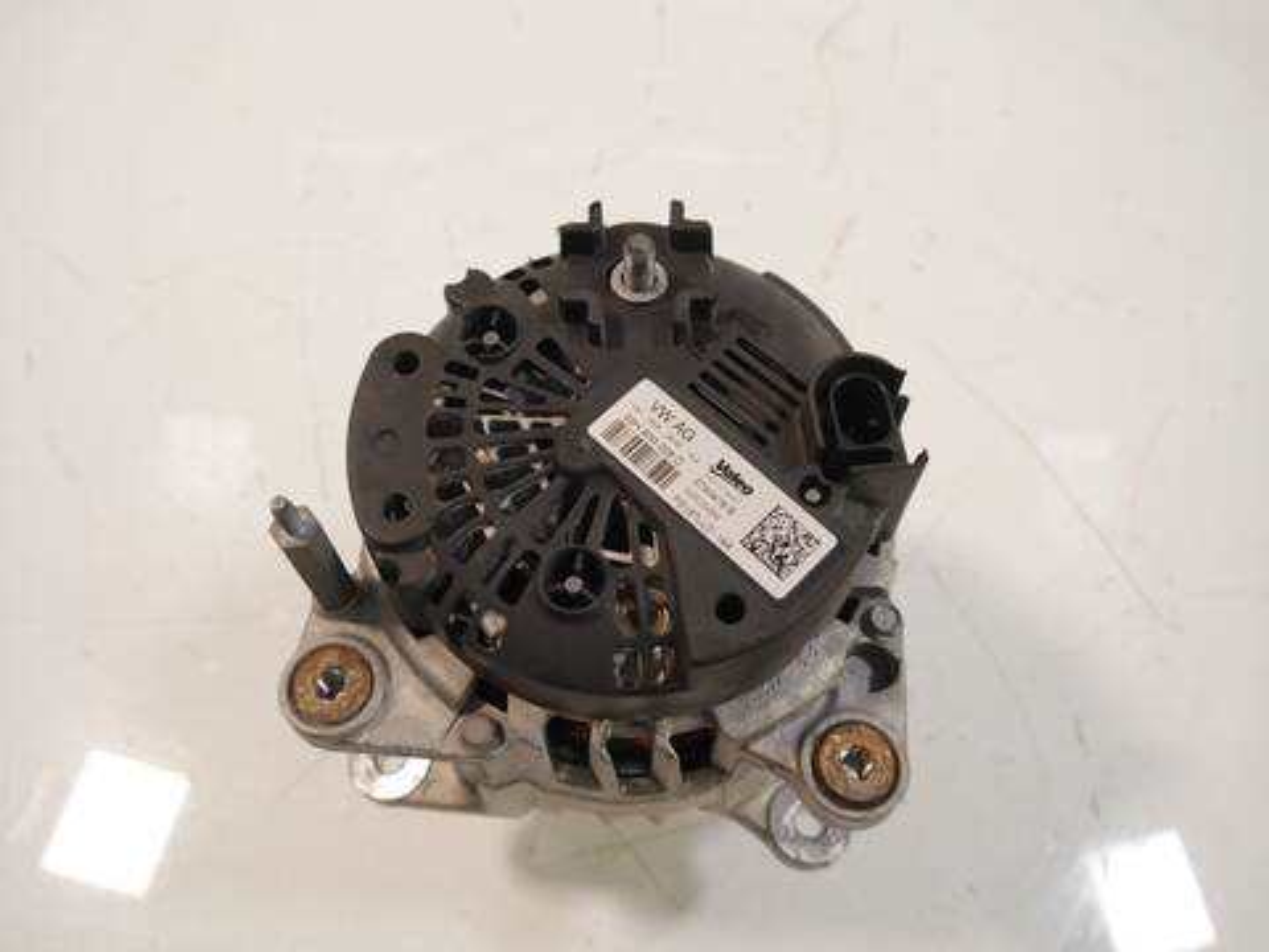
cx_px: 634
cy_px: 476
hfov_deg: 60.0
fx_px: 1100
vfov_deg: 46.8
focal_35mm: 30
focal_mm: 15
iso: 800
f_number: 3.6
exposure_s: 1/125
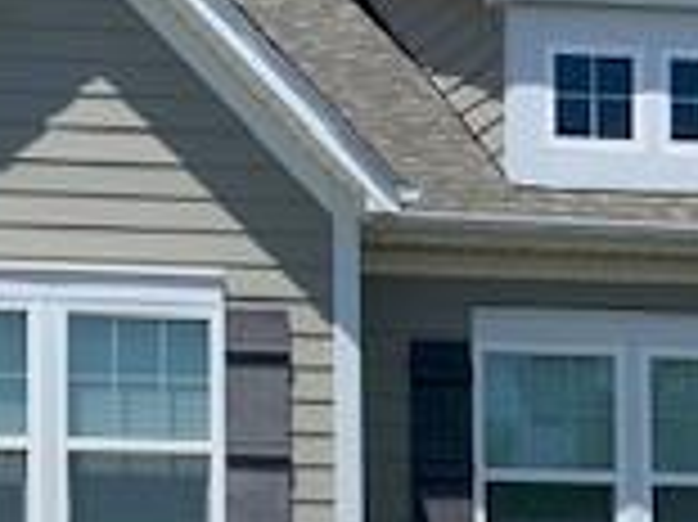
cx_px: 176
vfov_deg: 6.8
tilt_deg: +4.1
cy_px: 680
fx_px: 4332
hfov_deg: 9.2
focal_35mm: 215
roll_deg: -0.7
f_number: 2.4
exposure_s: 1/1020
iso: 16
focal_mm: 6
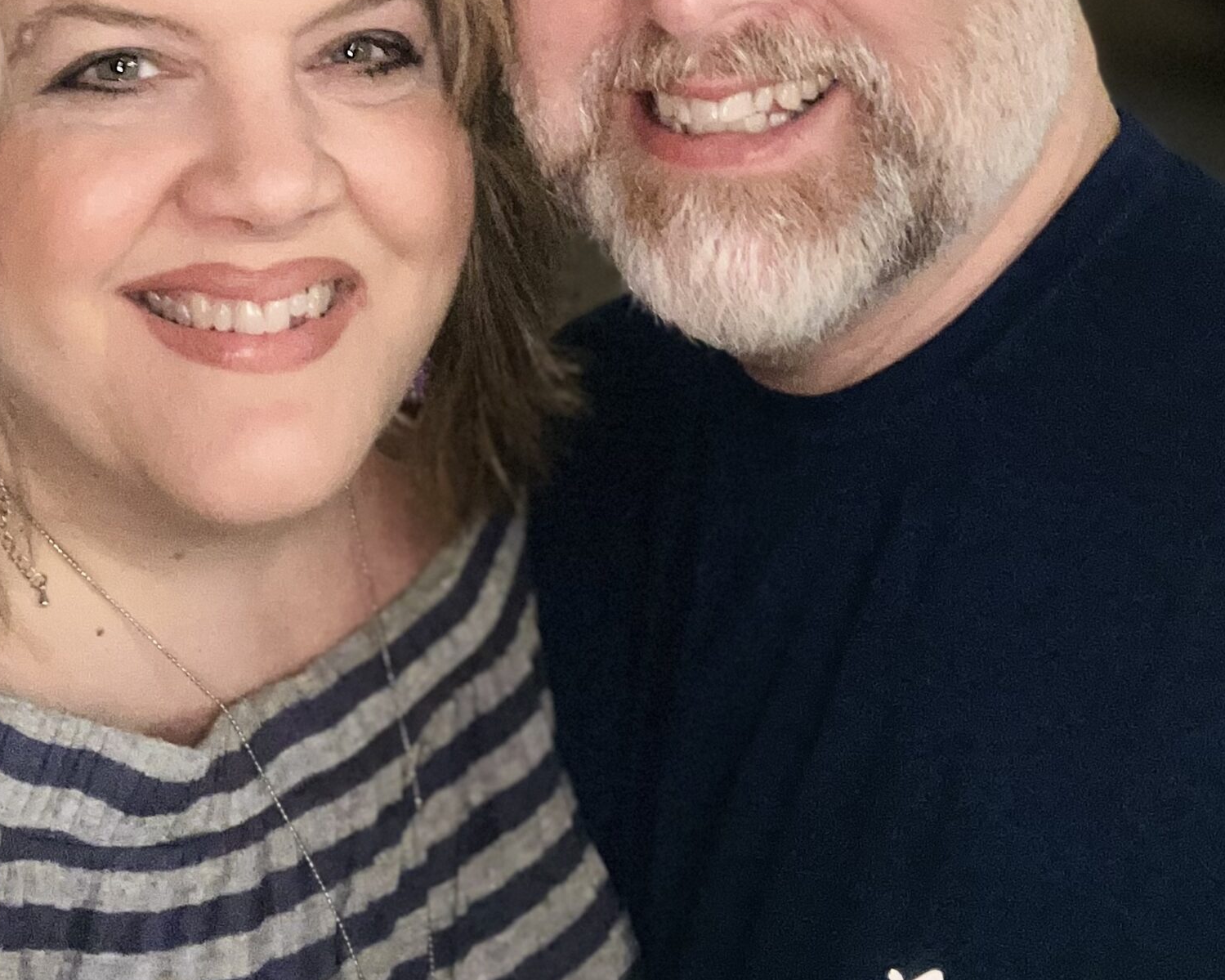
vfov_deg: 28.4
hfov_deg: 37.2
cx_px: 475
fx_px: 1813
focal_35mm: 50
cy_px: 4
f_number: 1.9
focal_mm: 2.69
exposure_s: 1/22
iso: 320
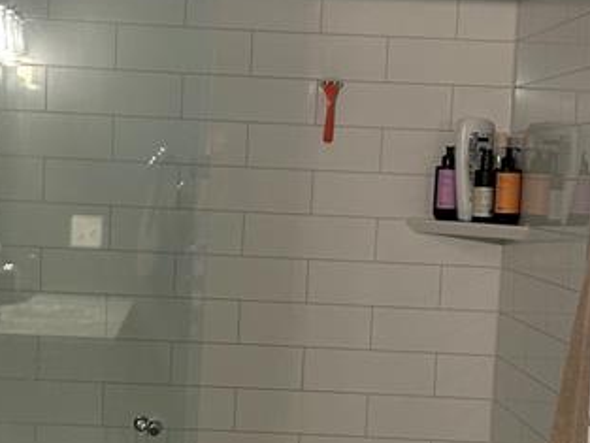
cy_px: 305
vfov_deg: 17.3
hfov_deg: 23.0
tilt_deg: -5.2
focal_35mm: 85
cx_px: 228
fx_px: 1449
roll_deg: -2.5
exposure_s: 1/60
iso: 160
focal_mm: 5.7
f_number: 1.5
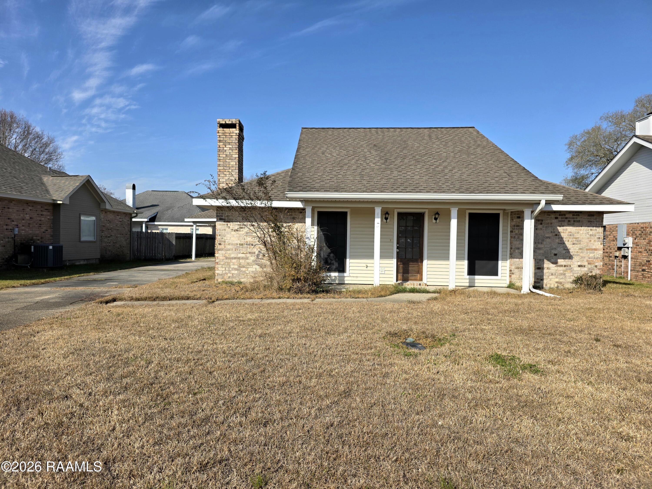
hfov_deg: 73.9
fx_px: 433
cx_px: 326
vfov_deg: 58.9
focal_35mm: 23
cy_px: 244
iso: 80
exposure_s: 1/10000
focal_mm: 6.3
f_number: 1.7
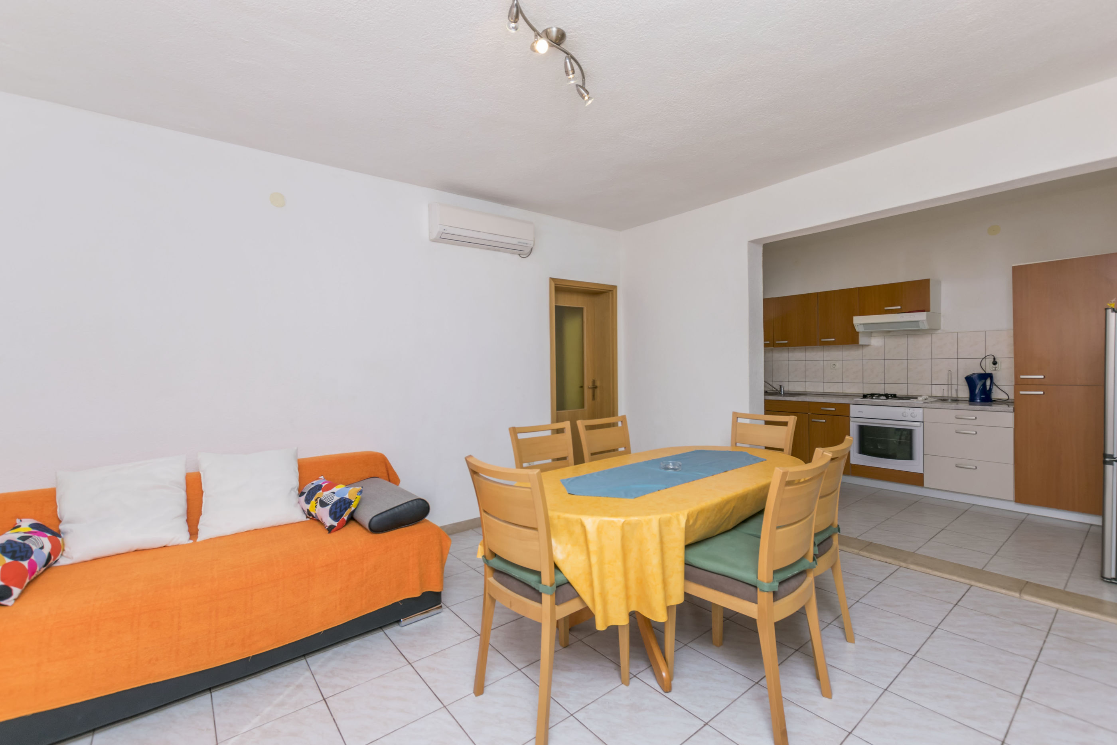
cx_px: 558
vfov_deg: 77.3
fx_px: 465
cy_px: 372
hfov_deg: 100.4
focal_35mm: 15
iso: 100
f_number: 8
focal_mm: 10
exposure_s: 1/160
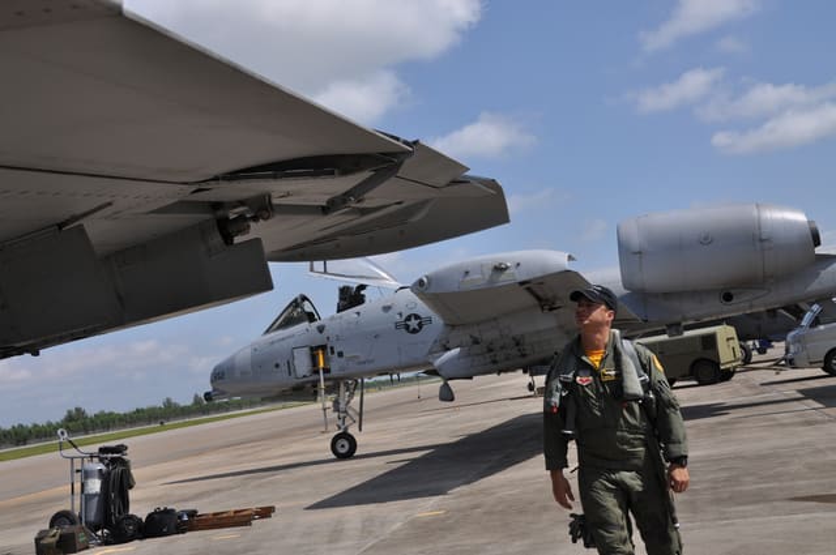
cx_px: 418
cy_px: 278
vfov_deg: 31.8
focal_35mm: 42
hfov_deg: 46.5
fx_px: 974
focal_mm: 28
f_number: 7.1
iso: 250
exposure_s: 1/1600
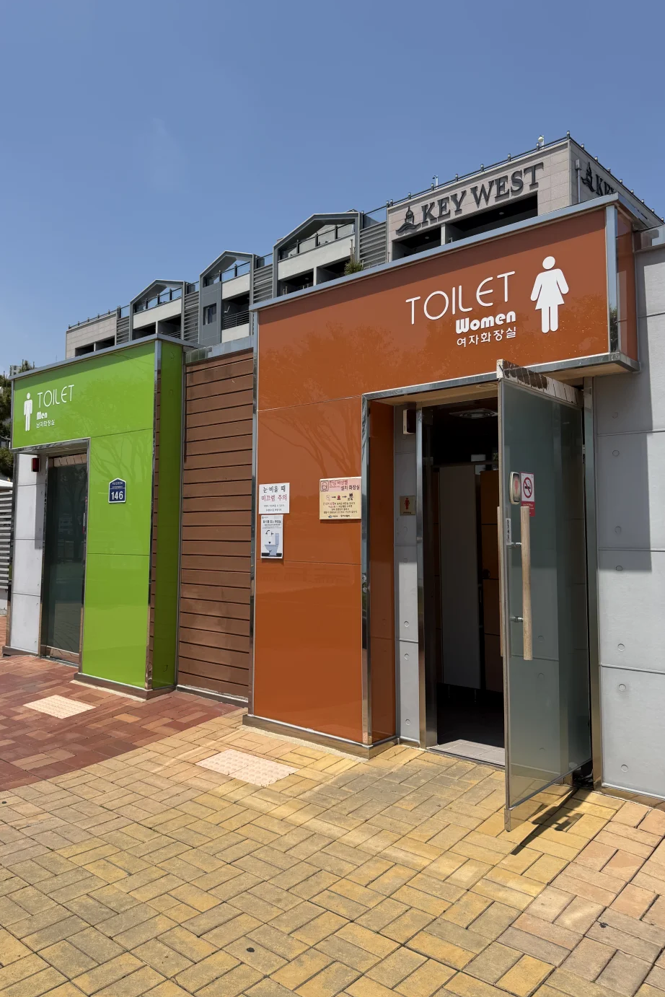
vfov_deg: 69.4
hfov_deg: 49.5
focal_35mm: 26
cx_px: 291
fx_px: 720
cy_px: 482
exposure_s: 1/6173
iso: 80
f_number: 1.78
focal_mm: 6.76
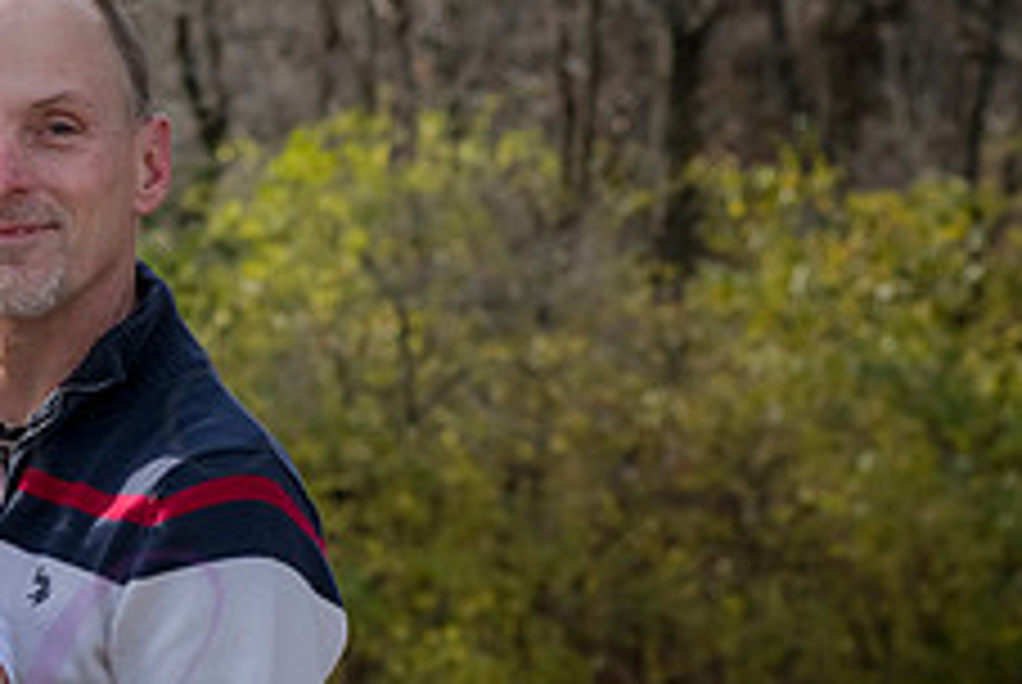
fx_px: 6680
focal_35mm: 235
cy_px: 641
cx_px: -144
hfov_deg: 8.7
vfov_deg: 5.9
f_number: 7.1
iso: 400
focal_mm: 92
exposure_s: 1/500
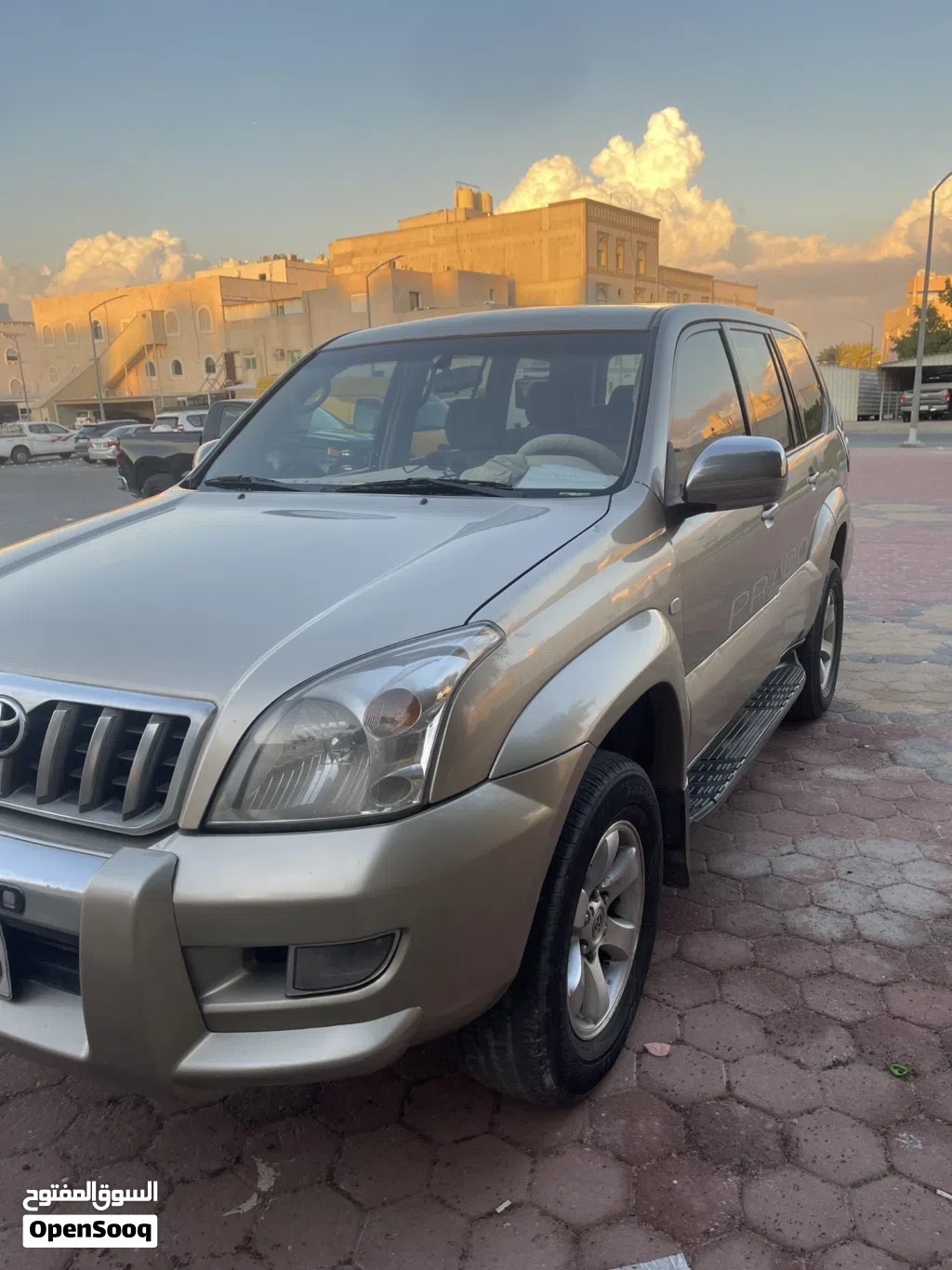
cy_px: 635
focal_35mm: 25
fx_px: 917
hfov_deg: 54.9
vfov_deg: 69.4
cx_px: 476
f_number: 1.6
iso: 32
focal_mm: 5.1
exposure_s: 1/290
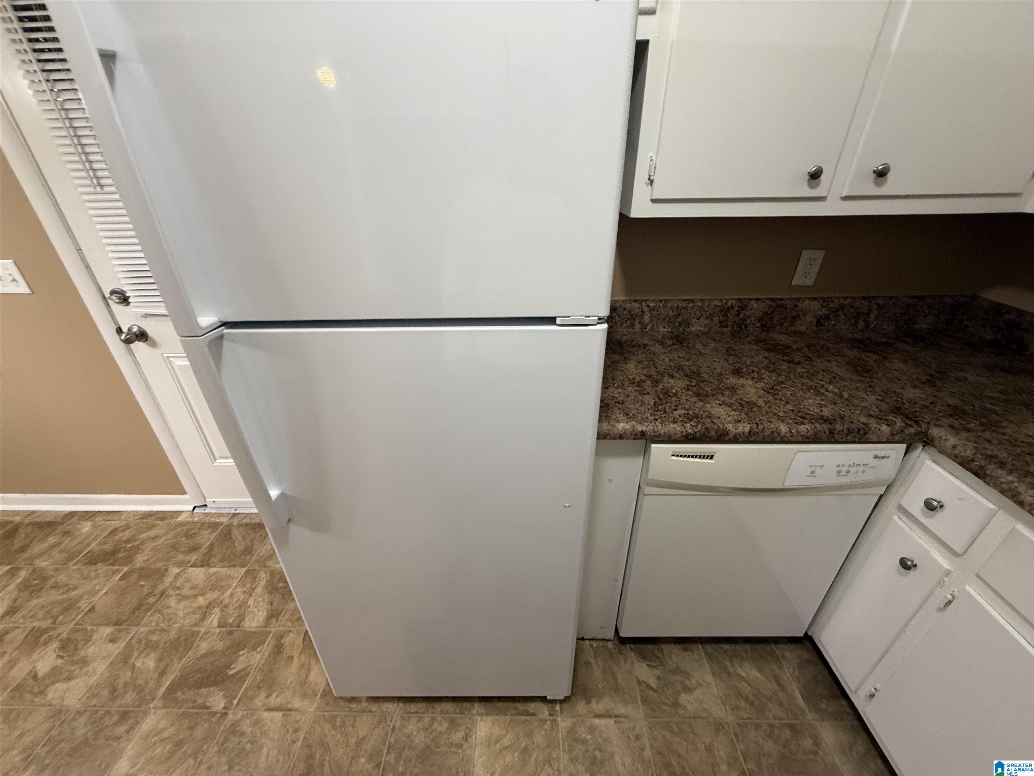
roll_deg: +1.1
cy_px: 388
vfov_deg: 85.7
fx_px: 418
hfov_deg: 102.1
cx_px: 517
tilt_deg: -27.2
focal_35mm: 14
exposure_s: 1/60
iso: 200
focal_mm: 2.22
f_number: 2.2
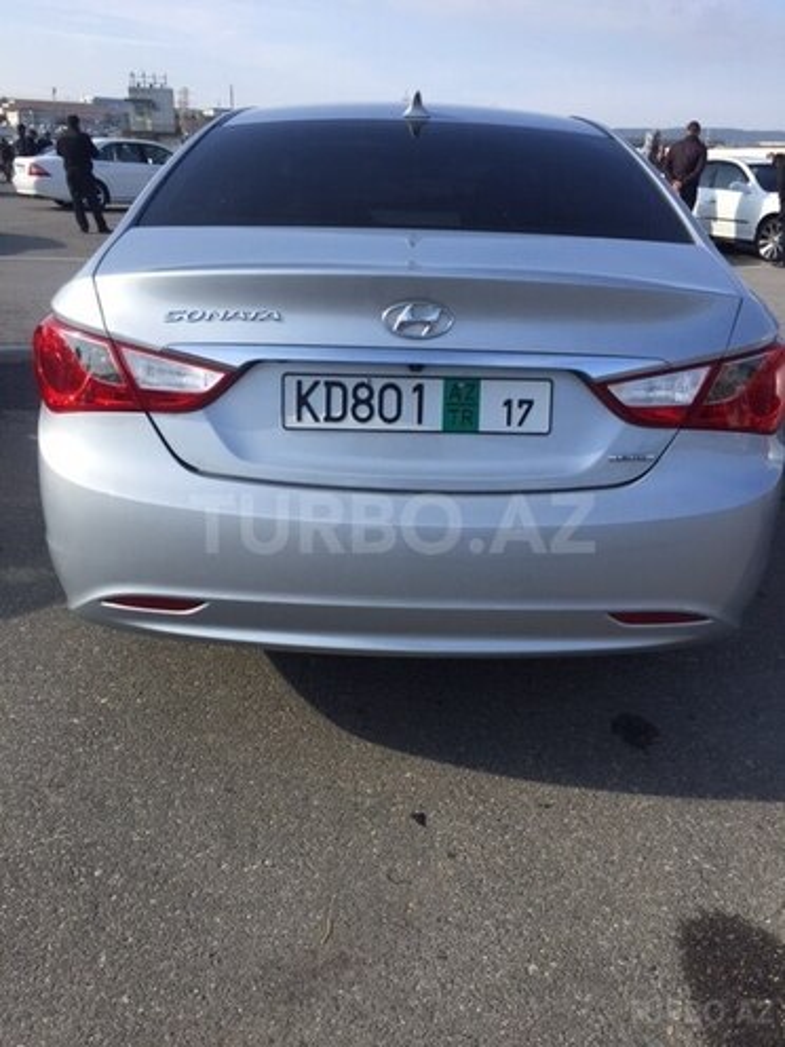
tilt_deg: -20.7
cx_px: 392
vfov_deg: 61.7
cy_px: 524
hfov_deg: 48.2
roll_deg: -1.5
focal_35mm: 29
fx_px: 877
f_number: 2.2
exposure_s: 1/1582
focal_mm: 4.15
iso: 32
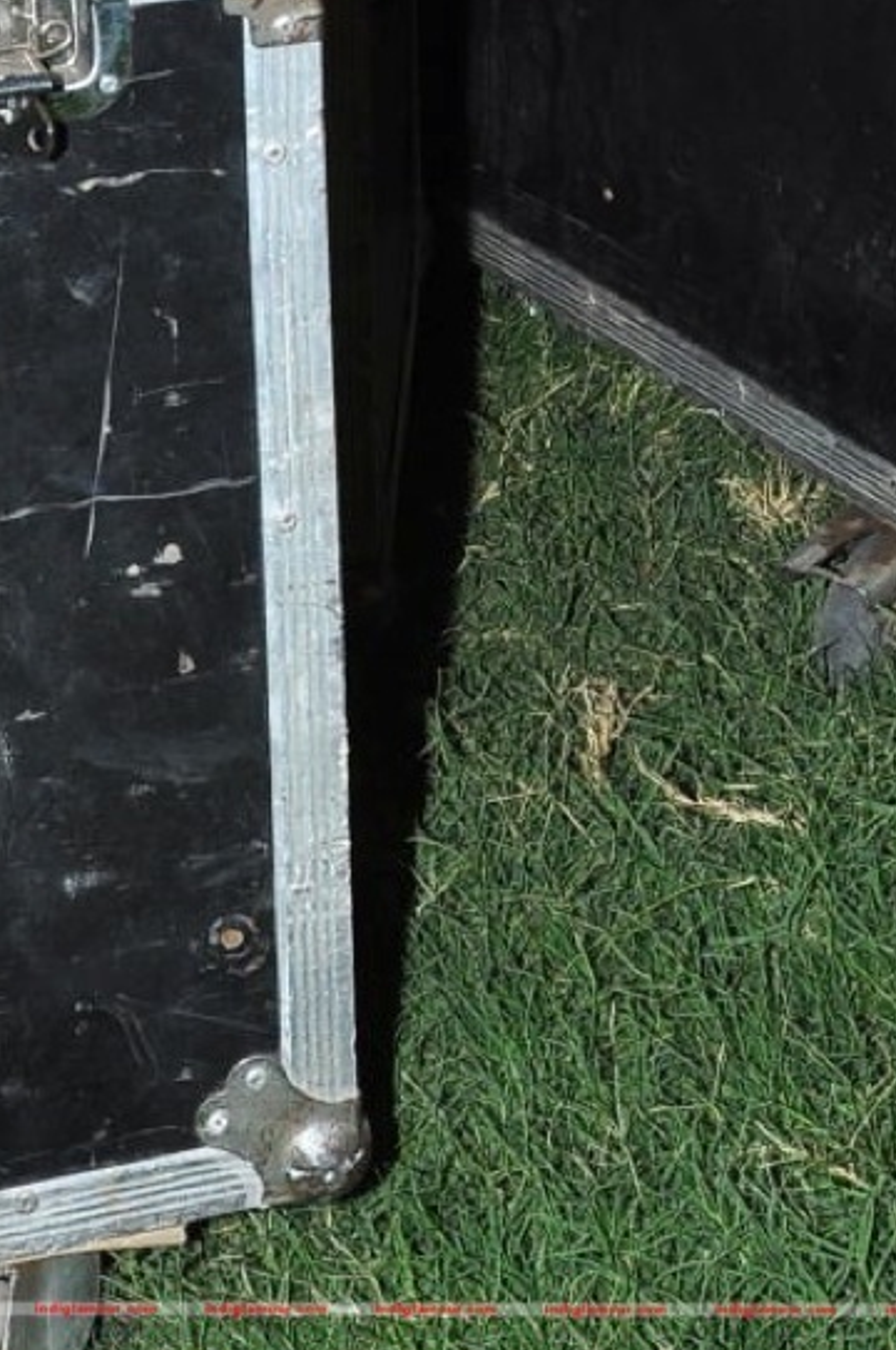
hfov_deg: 8.4
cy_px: -585
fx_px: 5988
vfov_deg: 12.3
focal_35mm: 160
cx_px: 1284
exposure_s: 1/125
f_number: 10
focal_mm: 32
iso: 400
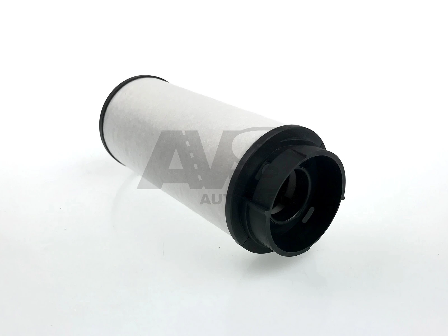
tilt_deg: -27.7
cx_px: 224
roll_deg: +0.6
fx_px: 362
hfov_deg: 63.4
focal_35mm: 28
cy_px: 168
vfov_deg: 49.7
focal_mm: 3.99
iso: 20
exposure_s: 1/209
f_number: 1.8
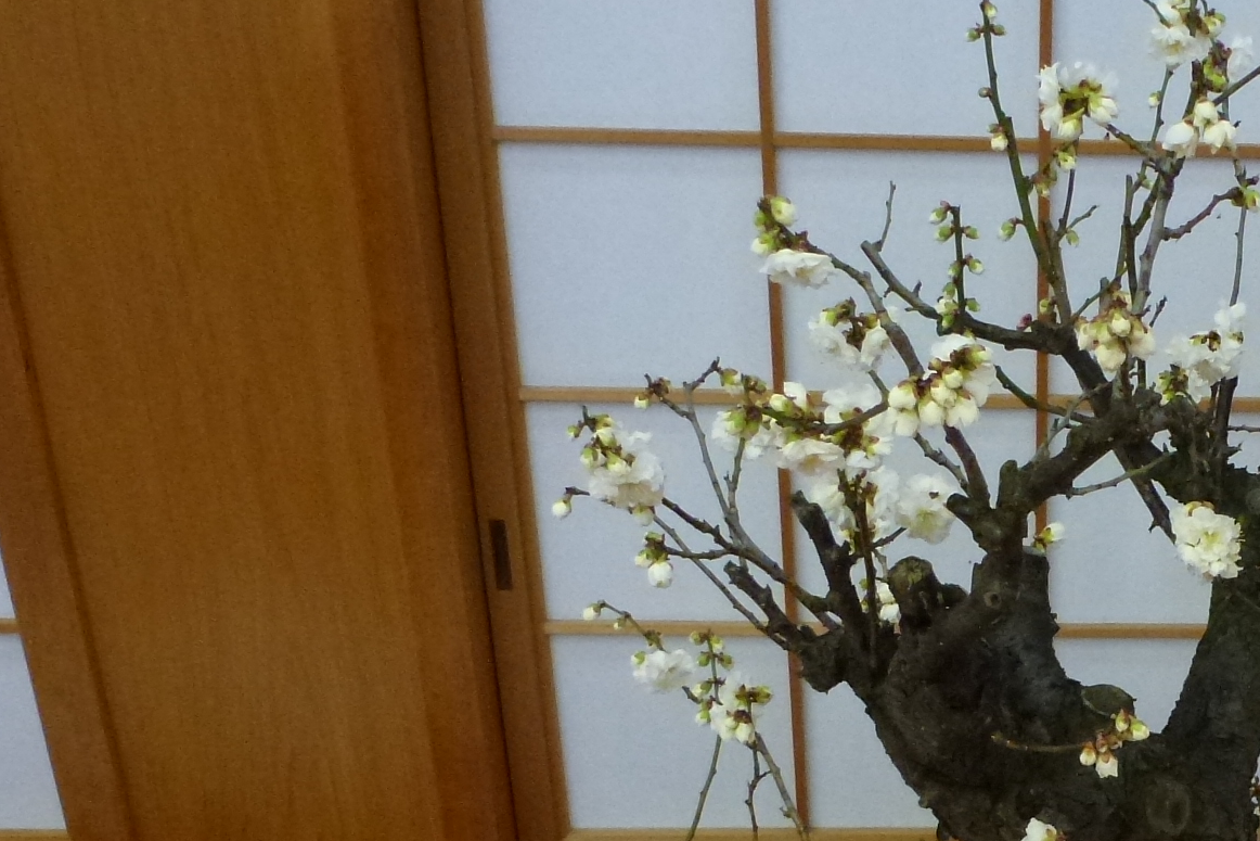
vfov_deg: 23.7
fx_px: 1925
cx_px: 1165
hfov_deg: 34.0
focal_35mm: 55
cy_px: 812
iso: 400
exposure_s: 1/30
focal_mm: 4.3
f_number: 3.3
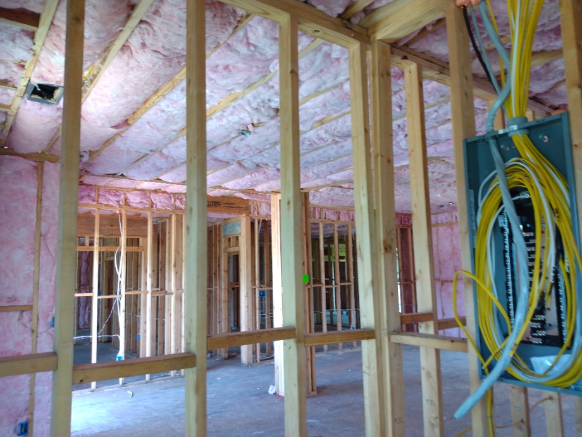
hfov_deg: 81.7
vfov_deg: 66.0
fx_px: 336
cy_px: 218
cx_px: 291
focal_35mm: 20
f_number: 2
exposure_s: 1/30
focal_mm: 3.54
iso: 216
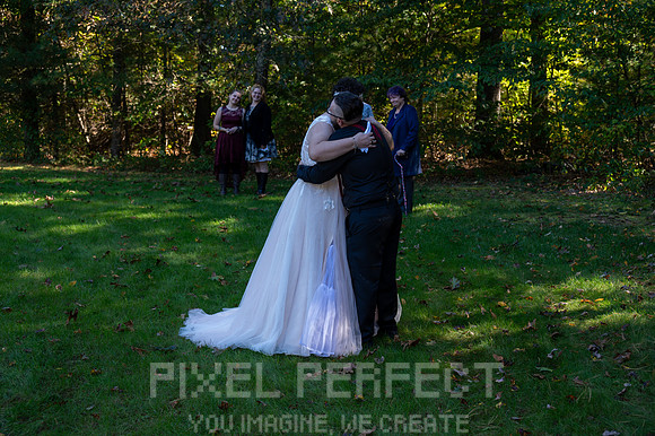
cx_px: 328
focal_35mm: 52
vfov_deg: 26.0
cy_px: 218
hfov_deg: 38.2
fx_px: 946
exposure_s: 1/60
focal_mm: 52
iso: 250
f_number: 5.6
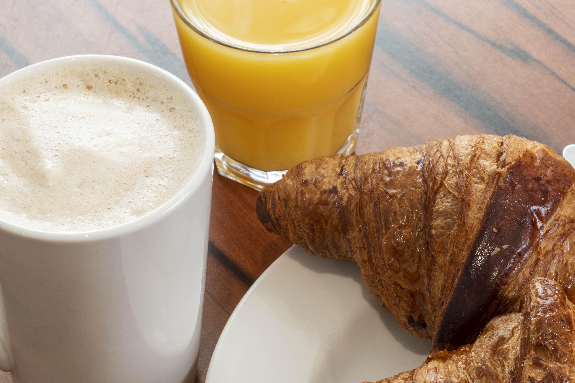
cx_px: 396
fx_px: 2332
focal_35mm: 146
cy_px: 277
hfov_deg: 14.0
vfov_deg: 9.4
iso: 125
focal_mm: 90
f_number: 22
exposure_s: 1.3
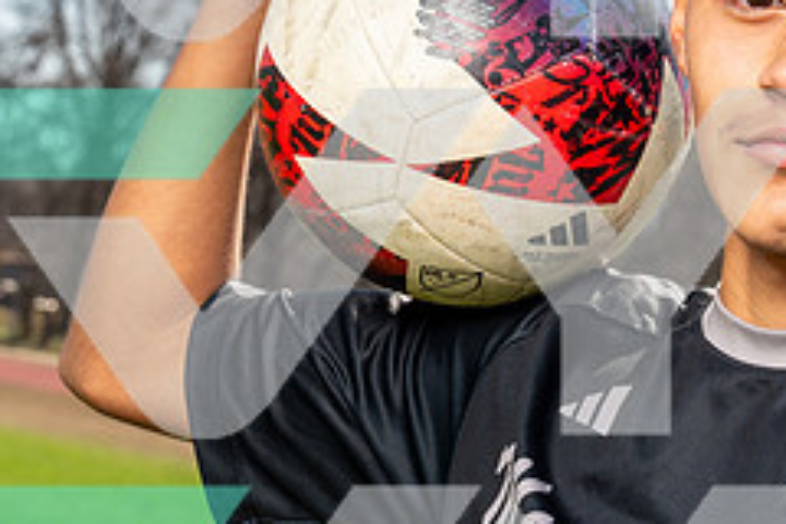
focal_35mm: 152
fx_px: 3318
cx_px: 753
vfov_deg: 9.0
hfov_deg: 13.4
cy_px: 264
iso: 100
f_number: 9
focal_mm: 63
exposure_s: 1/200
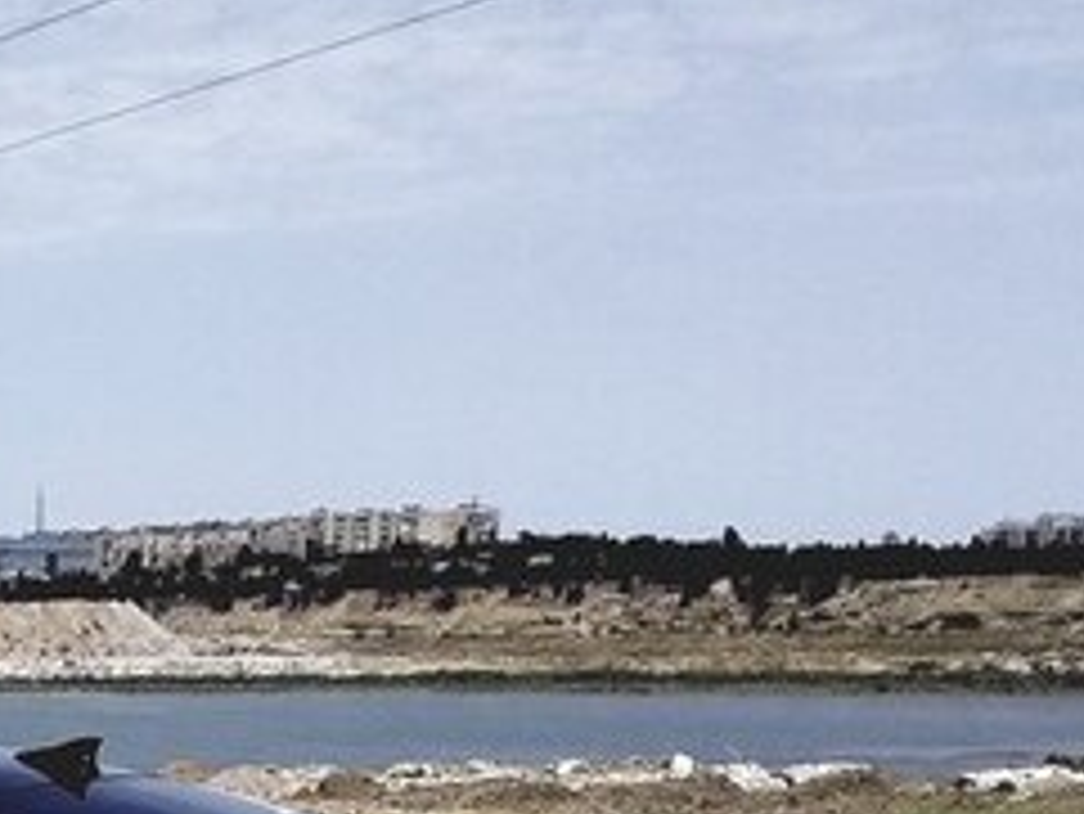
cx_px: -355
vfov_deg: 16.3
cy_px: 1091
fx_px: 2663
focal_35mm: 85
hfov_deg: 20.8
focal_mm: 3.3
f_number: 2.2
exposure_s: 1/2807
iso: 40
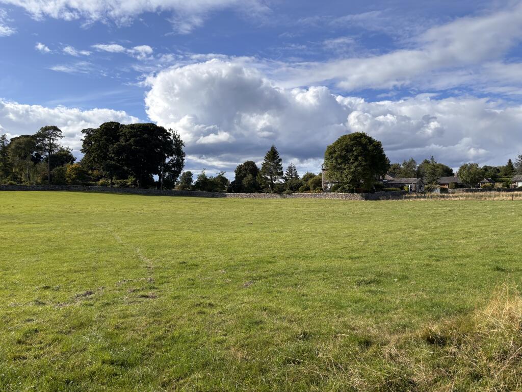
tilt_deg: +0.0
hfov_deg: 67.3
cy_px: 196
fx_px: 392
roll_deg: -1.3
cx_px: 261
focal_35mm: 26
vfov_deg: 53.1
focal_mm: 5.96
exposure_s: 1/4082
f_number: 1.6
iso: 50
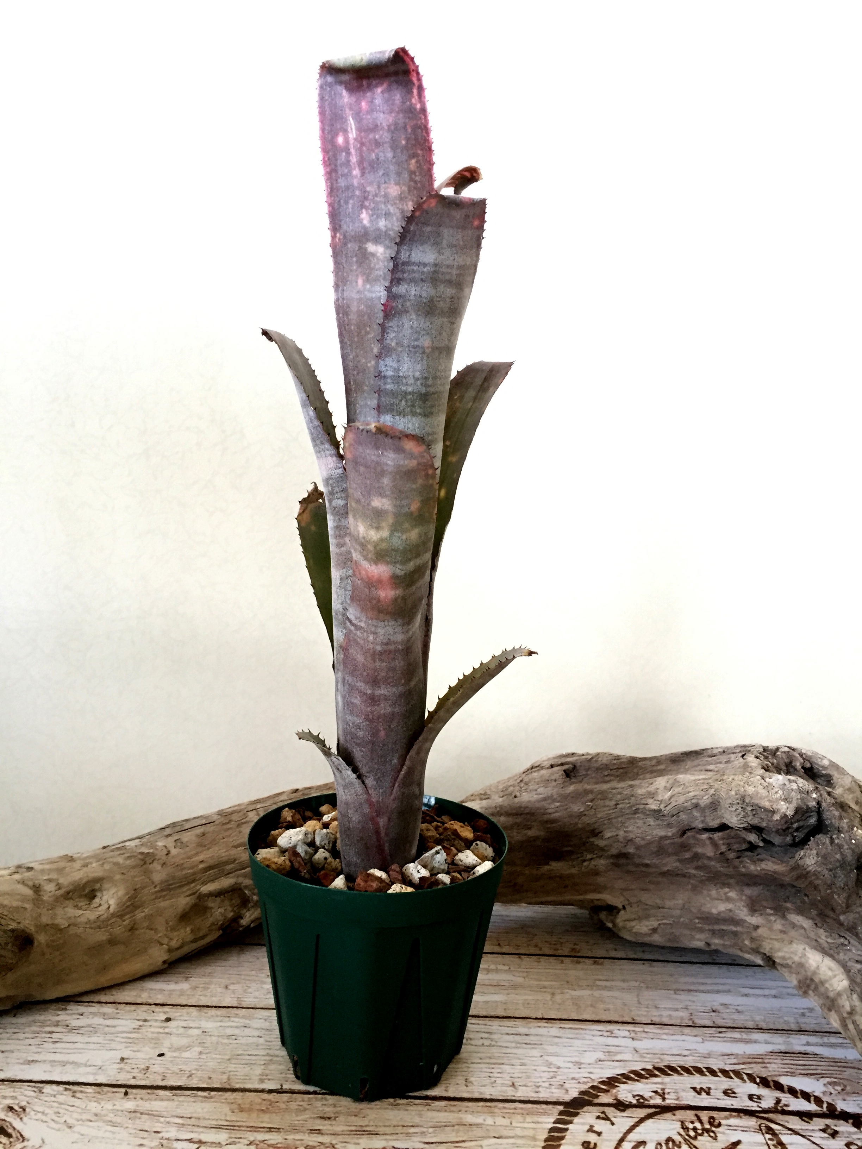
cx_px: 431
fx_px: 963
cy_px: 574
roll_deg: -2.5
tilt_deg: -8.3
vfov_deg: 61.7
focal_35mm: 29
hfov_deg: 48.2
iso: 250
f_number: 2.2
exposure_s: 1/24
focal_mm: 4.15
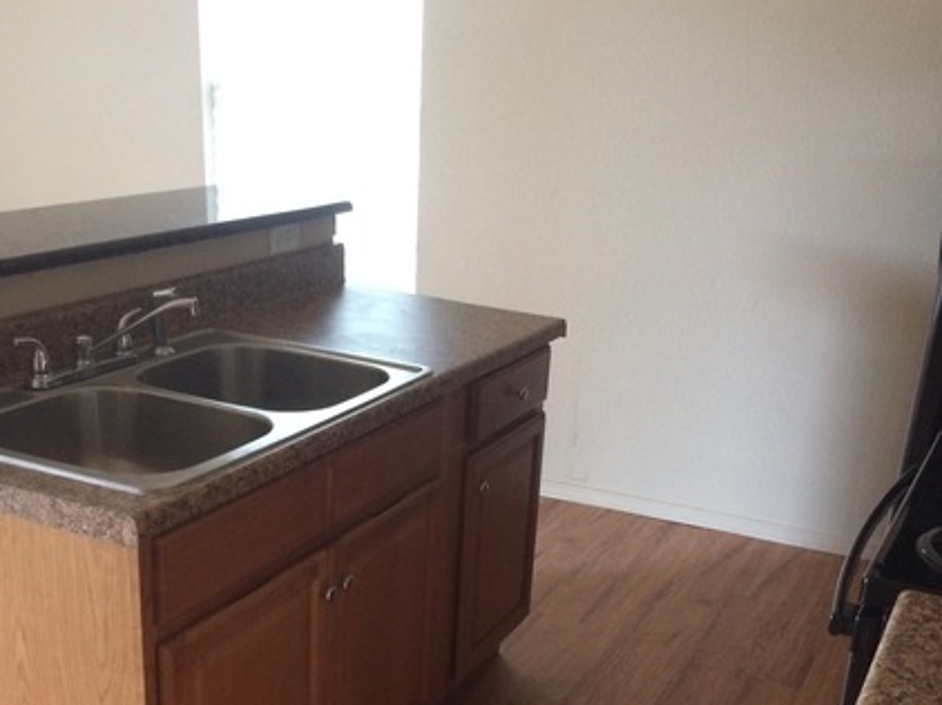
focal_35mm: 44
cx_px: 511
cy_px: 524
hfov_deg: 42.9
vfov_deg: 32.3
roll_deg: -2.6
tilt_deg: -23.3
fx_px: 1197
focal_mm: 4.15
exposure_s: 1/30
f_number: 2.2
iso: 320
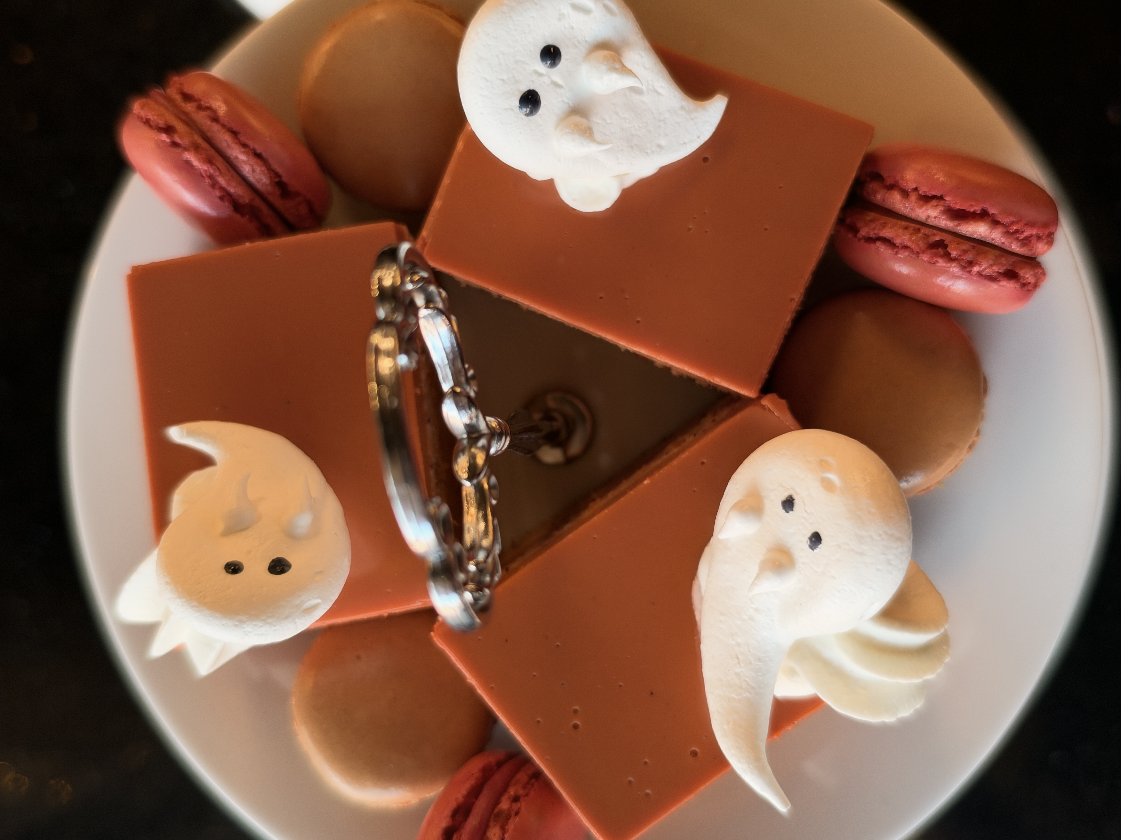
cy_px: 420
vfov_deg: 40.7
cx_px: 560
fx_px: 1133
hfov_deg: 52.6
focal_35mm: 35
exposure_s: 1/60
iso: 200
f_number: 1.48
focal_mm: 6.93
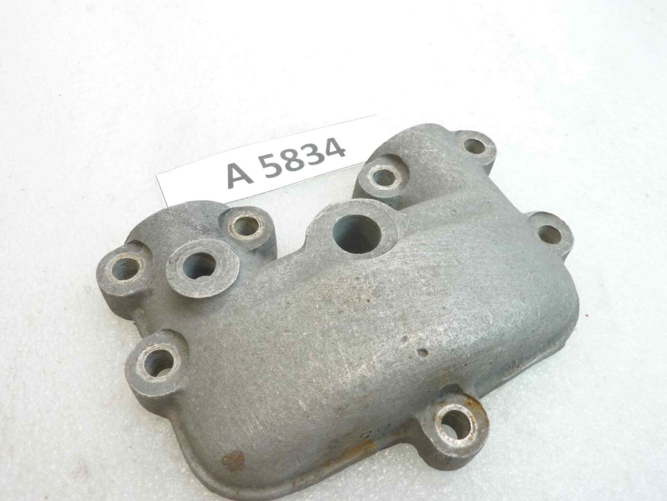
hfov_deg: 65.3
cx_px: 334
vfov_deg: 51.4
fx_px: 520
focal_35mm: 27
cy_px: 257
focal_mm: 4.1
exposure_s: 1/15
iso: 80
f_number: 3.3
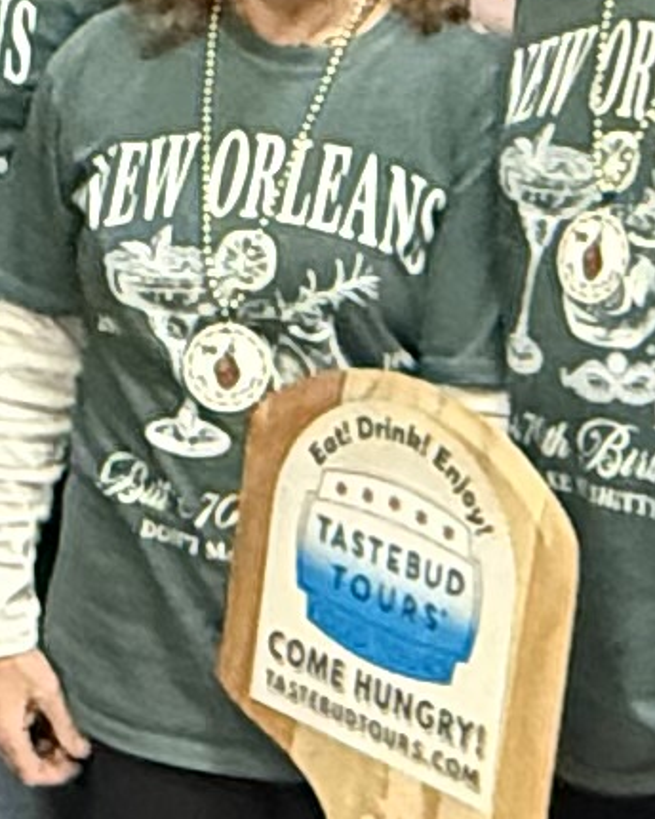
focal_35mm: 128
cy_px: 48
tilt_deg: -6.1
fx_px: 3102
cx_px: 145
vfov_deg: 14.8
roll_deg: -0.8
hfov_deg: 12.0
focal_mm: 2.22
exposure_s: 1/60
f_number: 2.2
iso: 1000
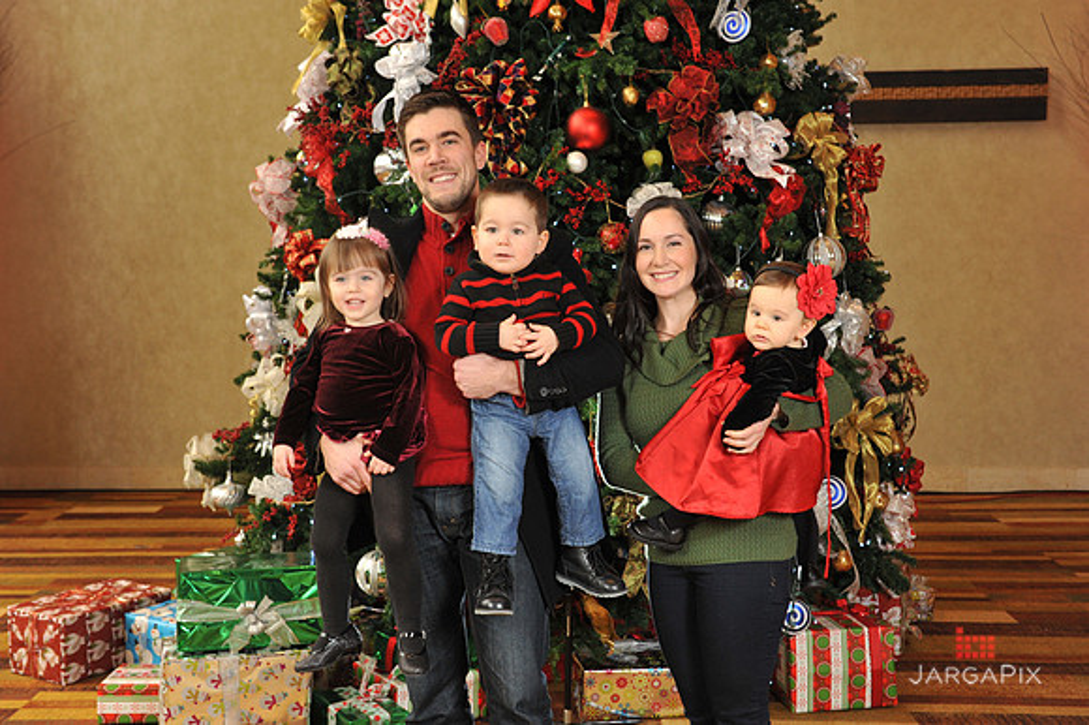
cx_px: 544
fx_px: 1451
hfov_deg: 41.1
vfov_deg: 28.0
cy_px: 362
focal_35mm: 48
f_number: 6.3
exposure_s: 1/100
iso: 1600
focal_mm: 48
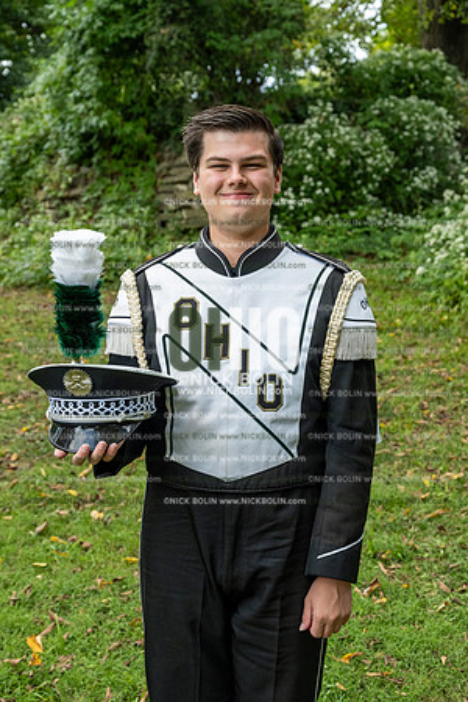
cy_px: 351
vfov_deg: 38.2
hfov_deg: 26.0
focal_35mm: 52
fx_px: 1014
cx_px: 234
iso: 1000
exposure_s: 1/640
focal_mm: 52
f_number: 5.6
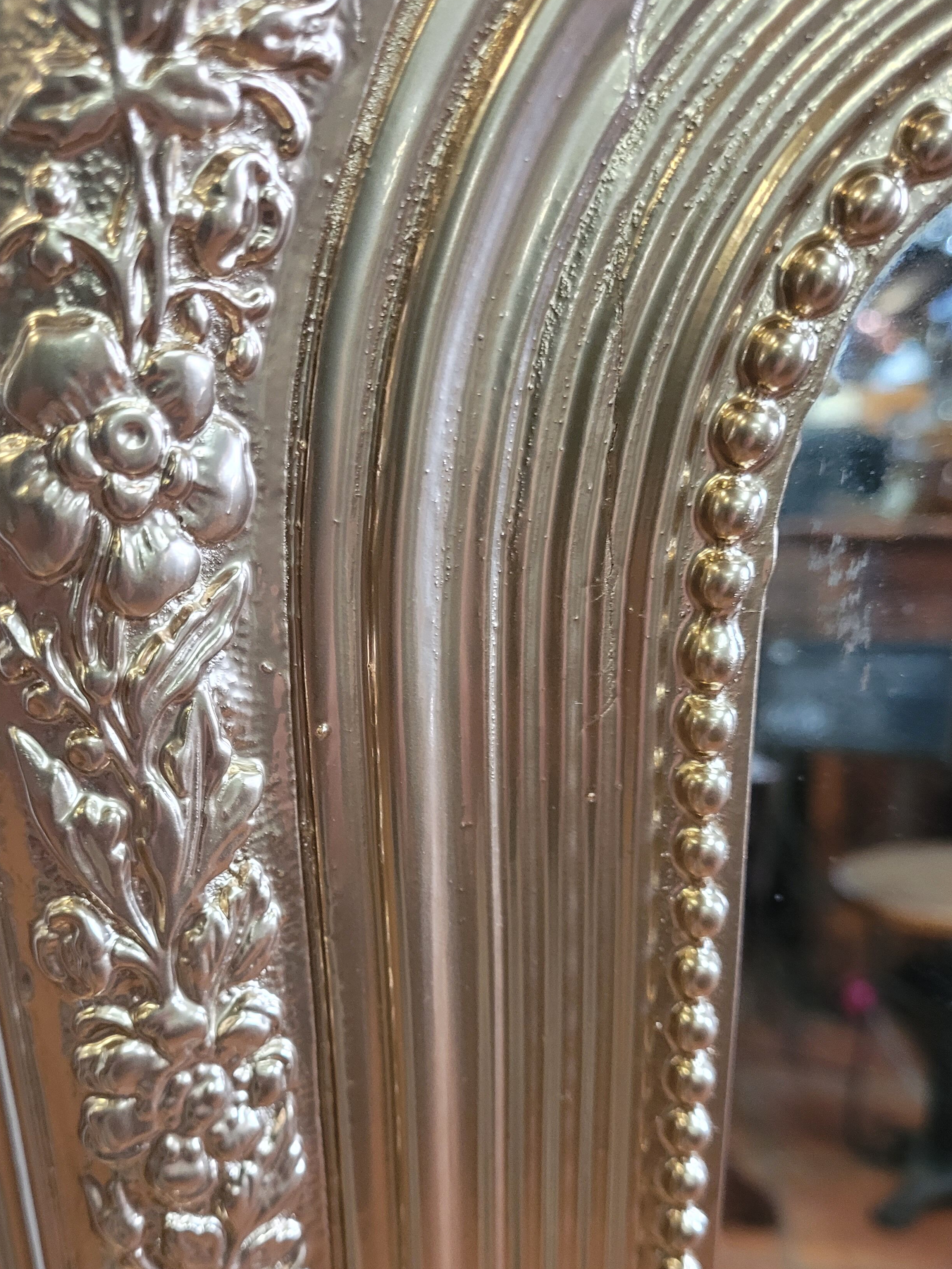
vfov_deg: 56.4
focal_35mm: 32
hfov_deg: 43.9
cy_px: 763
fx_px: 1173
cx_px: 376
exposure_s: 1/50
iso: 400
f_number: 1.8
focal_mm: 5.4
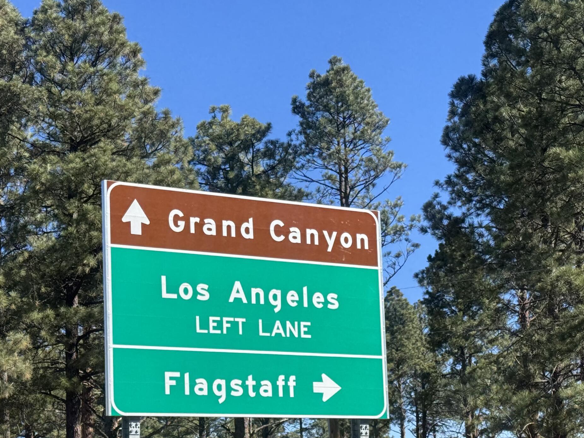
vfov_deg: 18.7
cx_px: 266
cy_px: 346
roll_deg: -0.7
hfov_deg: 25.0
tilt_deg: +2.1
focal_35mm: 78
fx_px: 1316
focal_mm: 6.76
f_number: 1.78
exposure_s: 1/2833
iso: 64
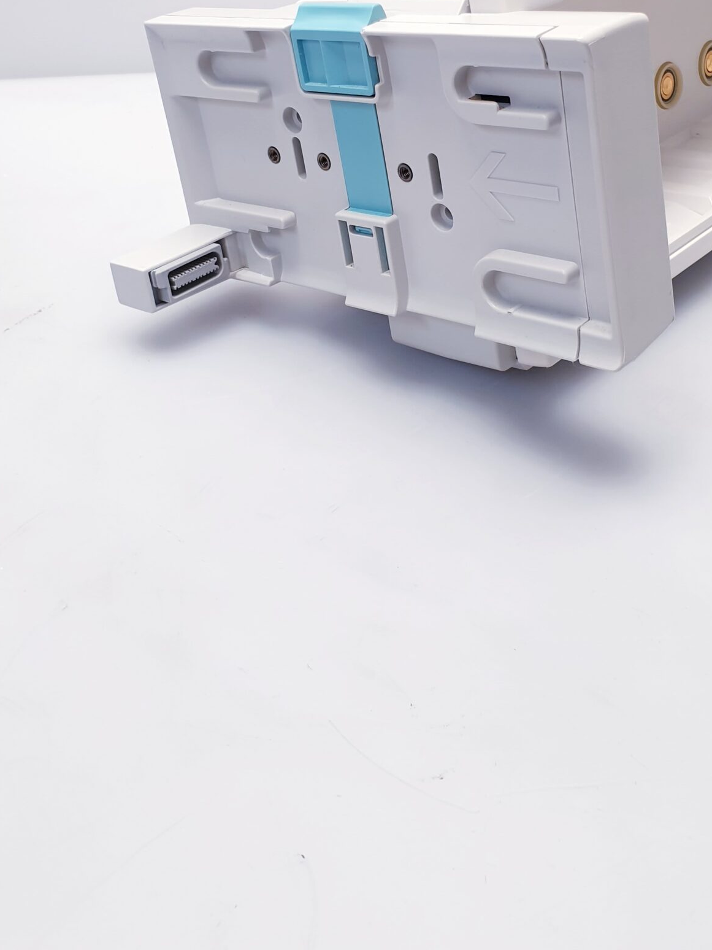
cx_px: 406
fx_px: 1179
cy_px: 179
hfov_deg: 33.5
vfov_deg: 41.8
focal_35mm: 43
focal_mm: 4.3
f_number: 2.4
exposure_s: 1/50
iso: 64
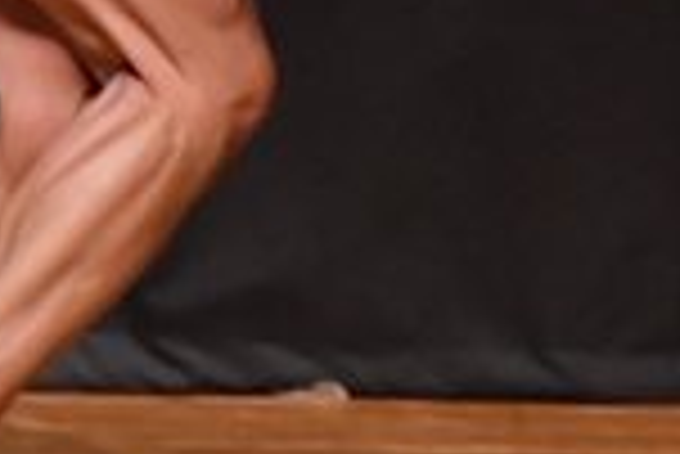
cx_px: 88
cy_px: -409
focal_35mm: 1540
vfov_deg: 0.9
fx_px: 29116
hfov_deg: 1.3
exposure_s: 1/400
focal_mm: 200
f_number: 5.6
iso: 8000
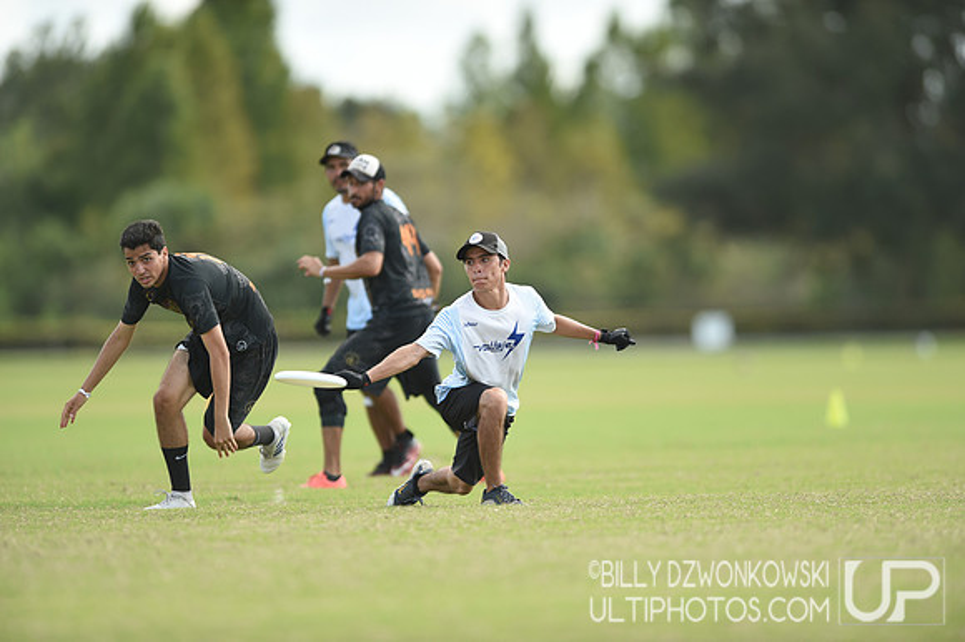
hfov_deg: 5.2
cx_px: 482
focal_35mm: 400
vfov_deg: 3.4
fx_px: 10716
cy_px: 321
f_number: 2.8
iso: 160
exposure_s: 1/1000
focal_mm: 400
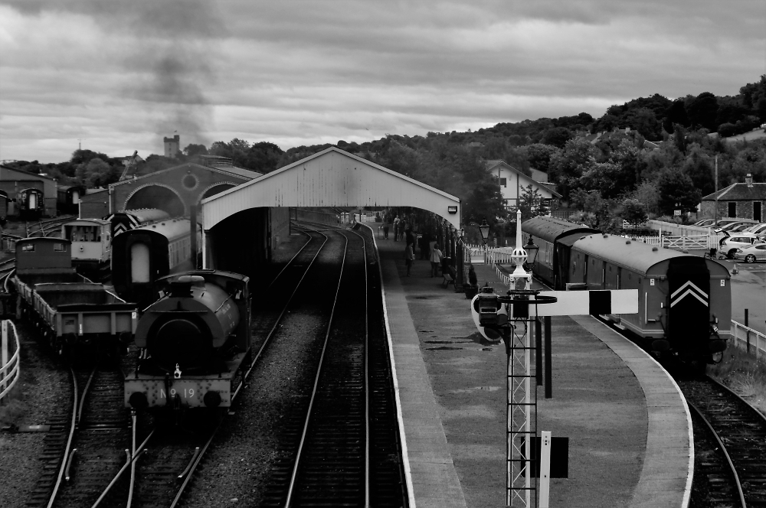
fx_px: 1742
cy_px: 254
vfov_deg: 16.6
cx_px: 383
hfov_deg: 24.8
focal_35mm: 82
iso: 800
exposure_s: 1/2000
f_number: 8
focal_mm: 55
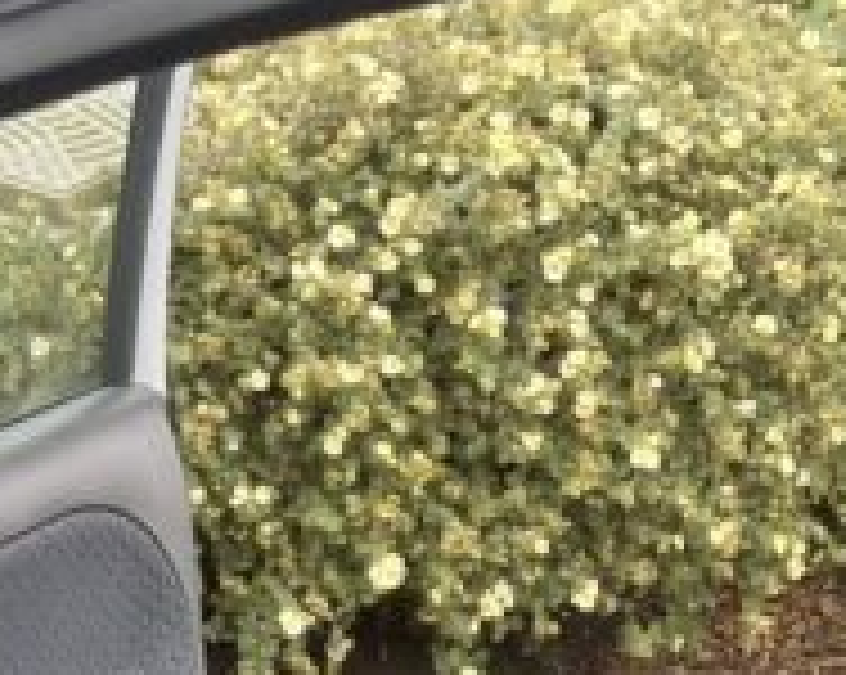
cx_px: 468
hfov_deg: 14.5
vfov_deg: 9.5
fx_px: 3327
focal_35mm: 133
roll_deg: -0.1
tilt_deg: -31.7
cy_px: 1922
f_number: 1.6
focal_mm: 5.1
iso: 32
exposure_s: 1/186
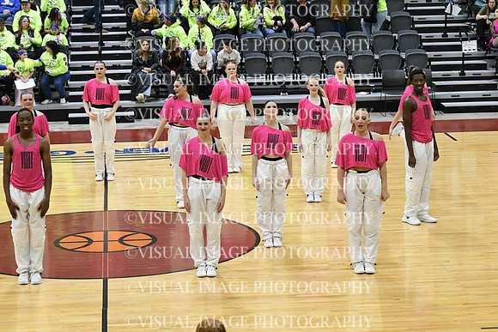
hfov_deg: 19.5
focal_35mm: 105
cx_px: 249
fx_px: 1453
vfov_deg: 13.0
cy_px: 166
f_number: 4
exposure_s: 1/250
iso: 3200
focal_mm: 70
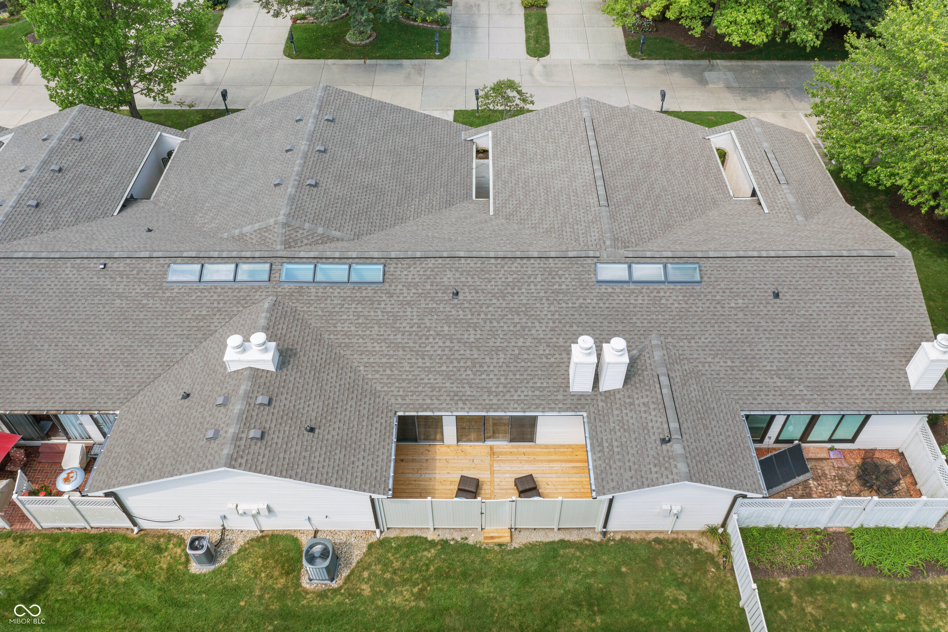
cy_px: 316
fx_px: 737
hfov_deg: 65.5
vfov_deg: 46.4
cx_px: 474
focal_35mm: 28
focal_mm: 10.26
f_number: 4.5
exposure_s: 1/120
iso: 100
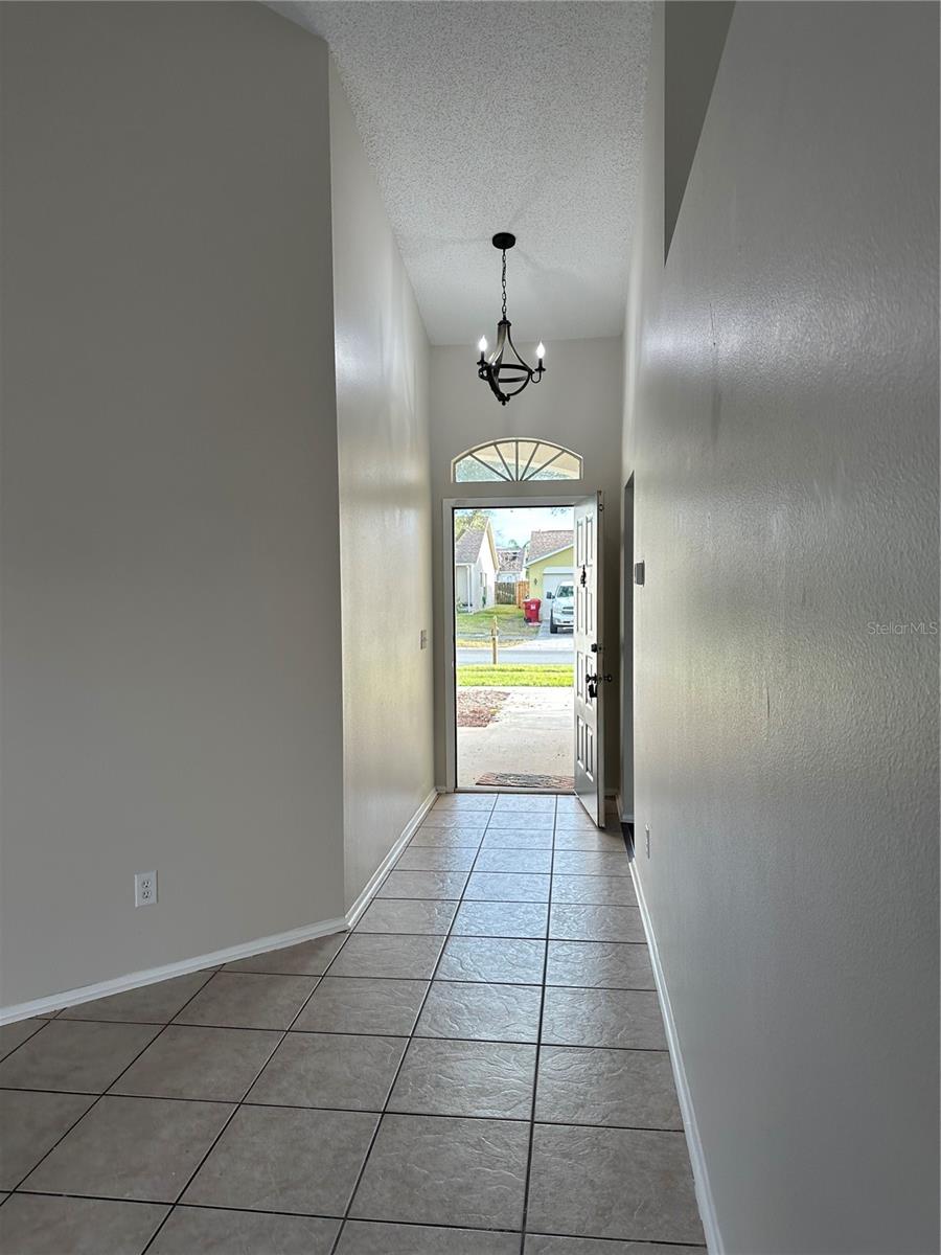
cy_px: 628
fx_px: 870
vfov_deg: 71.6
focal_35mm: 24
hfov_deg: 56.8
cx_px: 470
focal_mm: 6.86
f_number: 1.78
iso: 64
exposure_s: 1/188
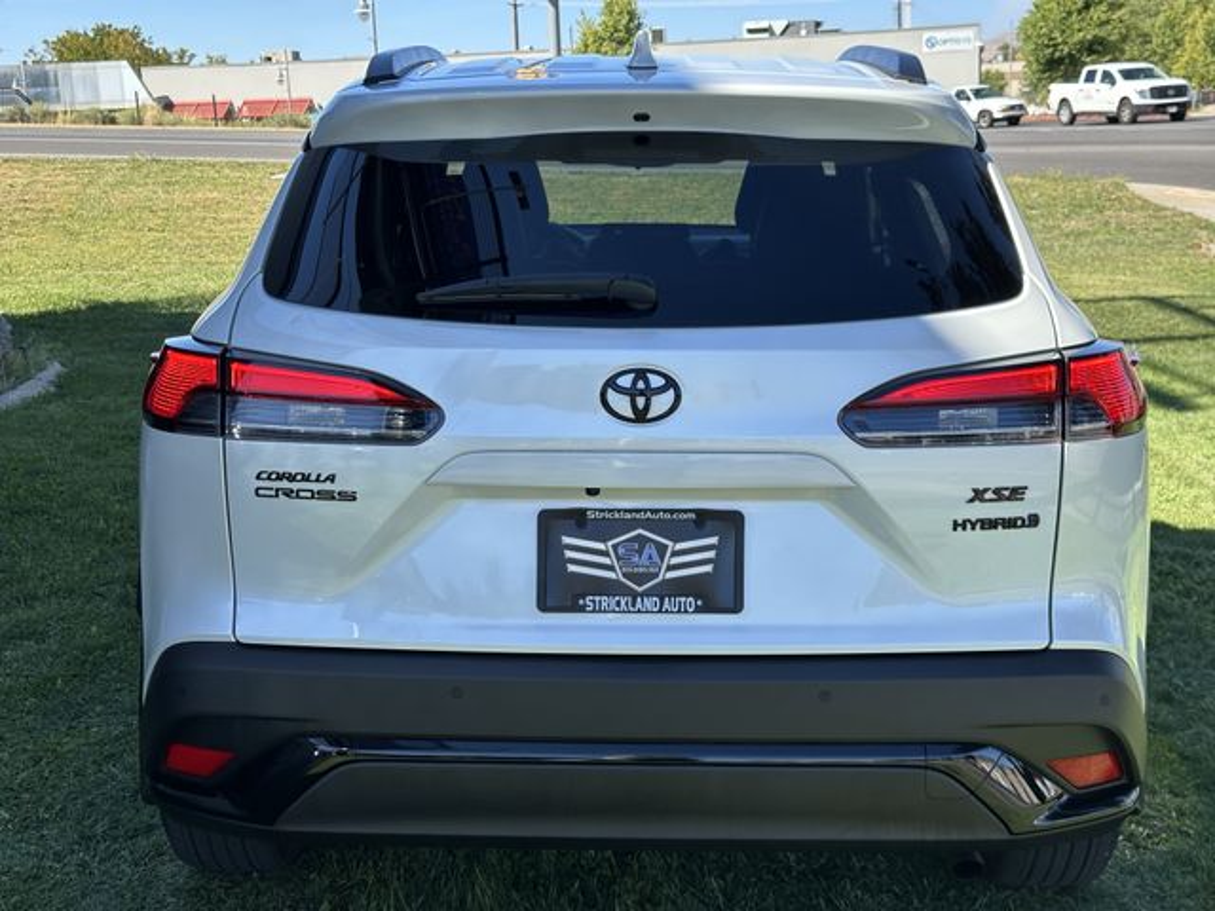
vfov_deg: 30.3
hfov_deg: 39.7
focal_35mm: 48
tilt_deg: -10.2
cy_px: 456
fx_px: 1685
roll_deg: +2.9
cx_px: 608
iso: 64
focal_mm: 6.86
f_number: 1.78
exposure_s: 1/1242
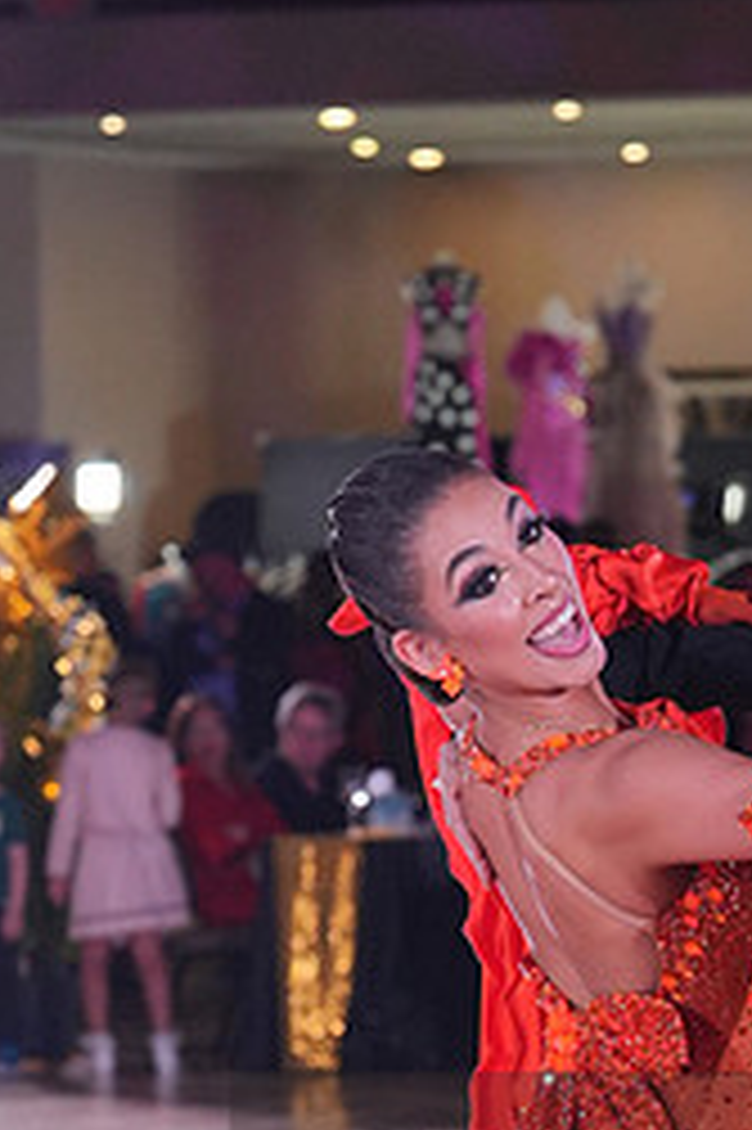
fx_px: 7624
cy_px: 1225
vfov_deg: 8.4
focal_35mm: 243
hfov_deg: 5.6
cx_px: 853
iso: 1600
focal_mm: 70
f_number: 4
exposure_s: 1/400
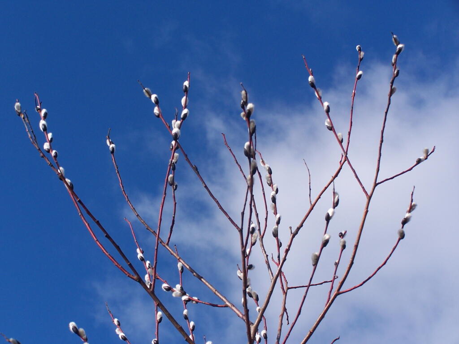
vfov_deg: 18.0
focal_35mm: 82
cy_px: 172
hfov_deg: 23.8
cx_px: 230
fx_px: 1087
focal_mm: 13.7
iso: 80
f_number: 4.5
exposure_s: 1/800
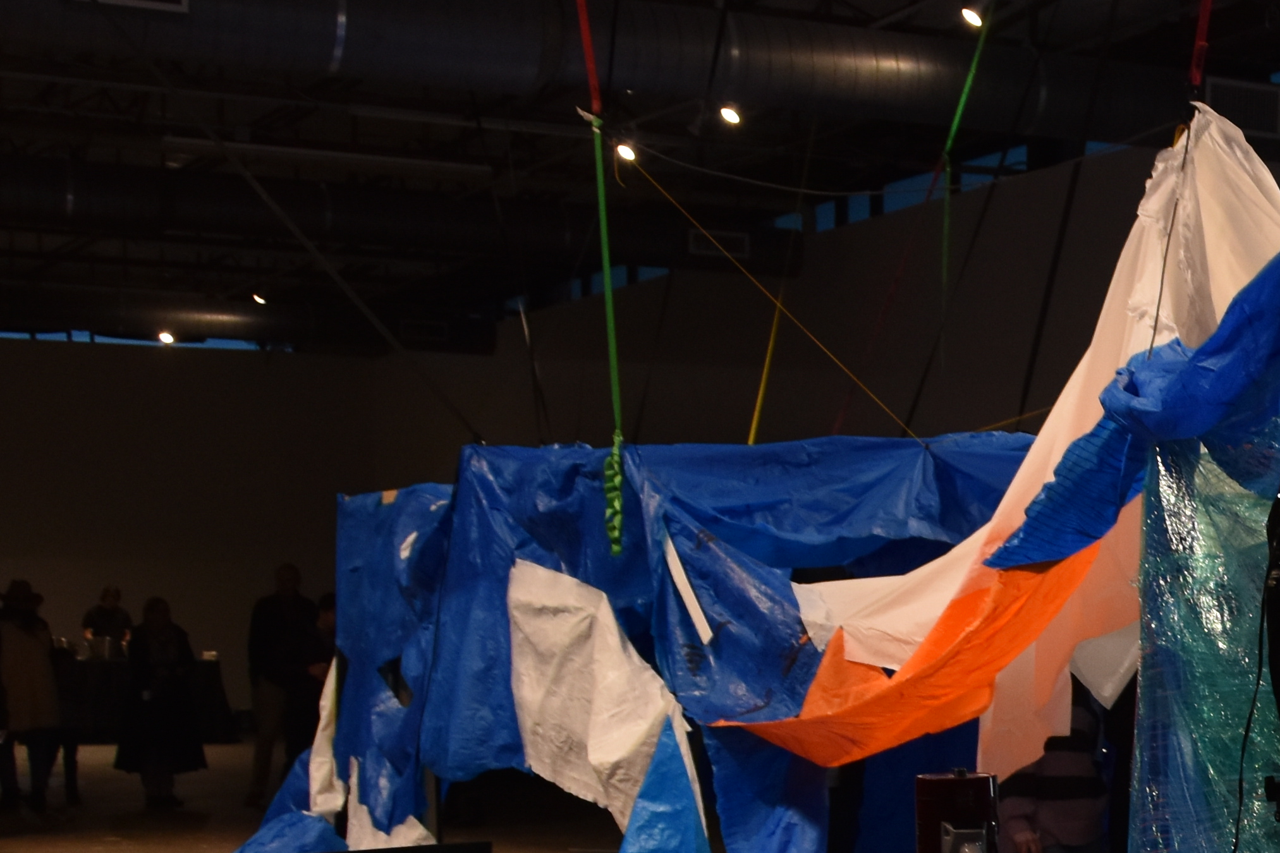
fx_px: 2844
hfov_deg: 22.6
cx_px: 1664
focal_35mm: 80
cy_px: 908
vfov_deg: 16.6
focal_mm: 18
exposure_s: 1/80
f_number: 4
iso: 500
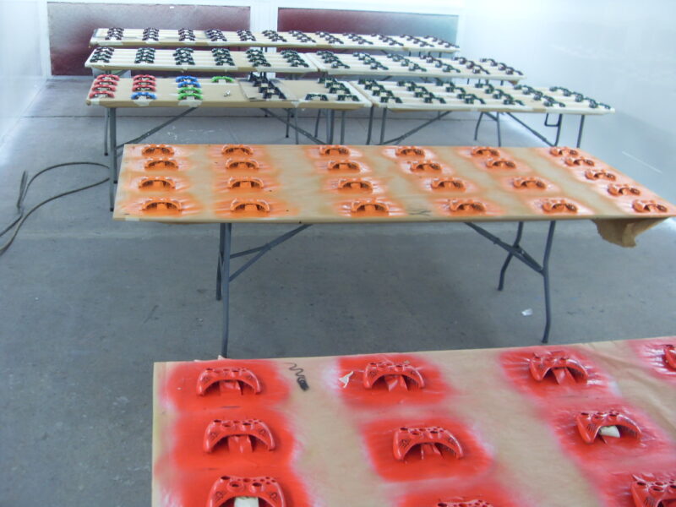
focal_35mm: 35
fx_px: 683
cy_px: 254
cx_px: 338
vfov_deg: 40.7
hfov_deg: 52.6
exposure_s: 1/45
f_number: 2.8
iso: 100
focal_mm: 6.3
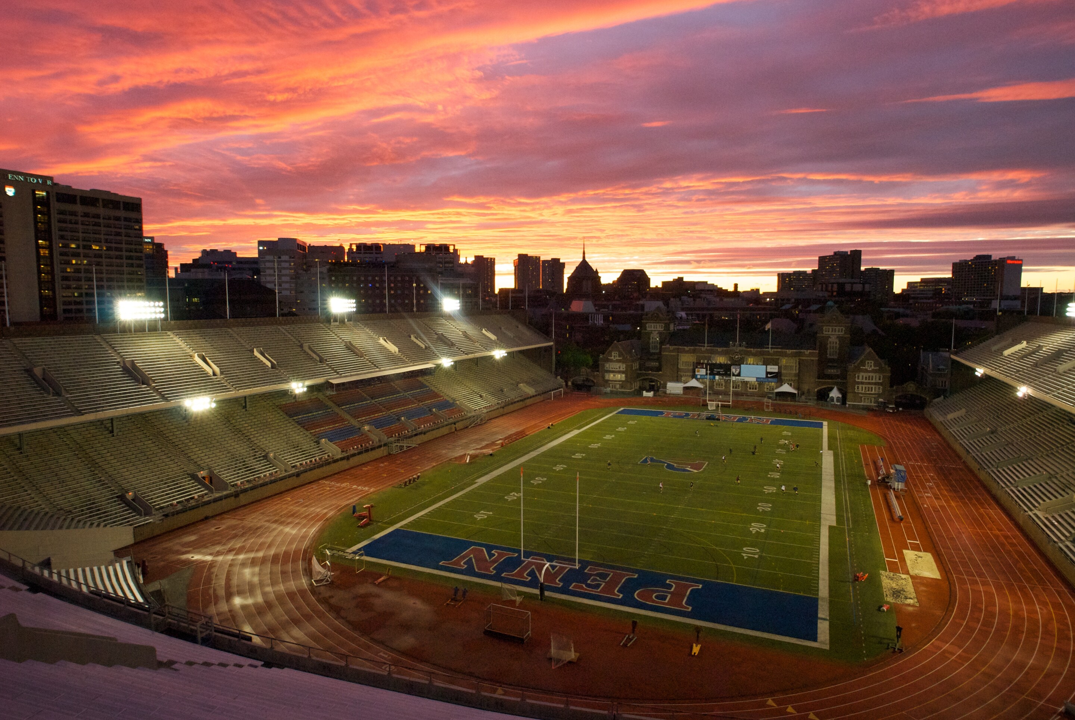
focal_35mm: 21
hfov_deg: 81.1
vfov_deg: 59.6
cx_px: 538
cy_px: 360
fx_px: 628
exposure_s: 1/60
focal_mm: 14
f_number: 5.6
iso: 1250
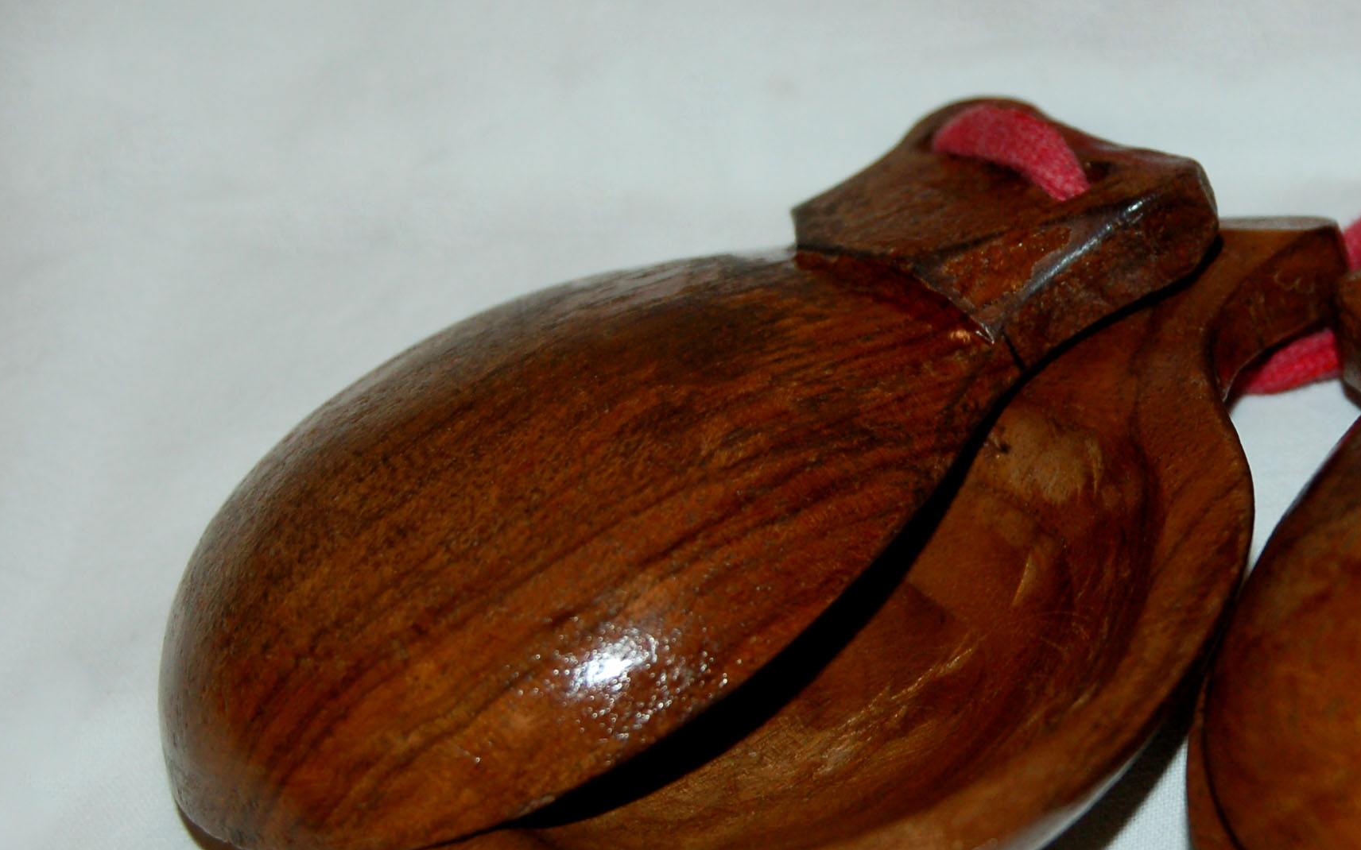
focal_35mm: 102
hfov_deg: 20.1
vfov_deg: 12.8
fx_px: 3783
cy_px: 361
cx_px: 1163
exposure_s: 1/60
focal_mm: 38
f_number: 5
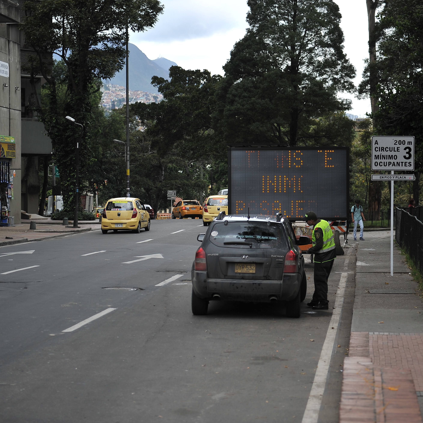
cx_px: 250
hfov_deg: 19.3
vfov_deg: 19.3
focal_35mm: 90
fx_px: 1244
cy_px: 212
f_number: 2.8
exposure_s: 1/800
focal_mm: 70
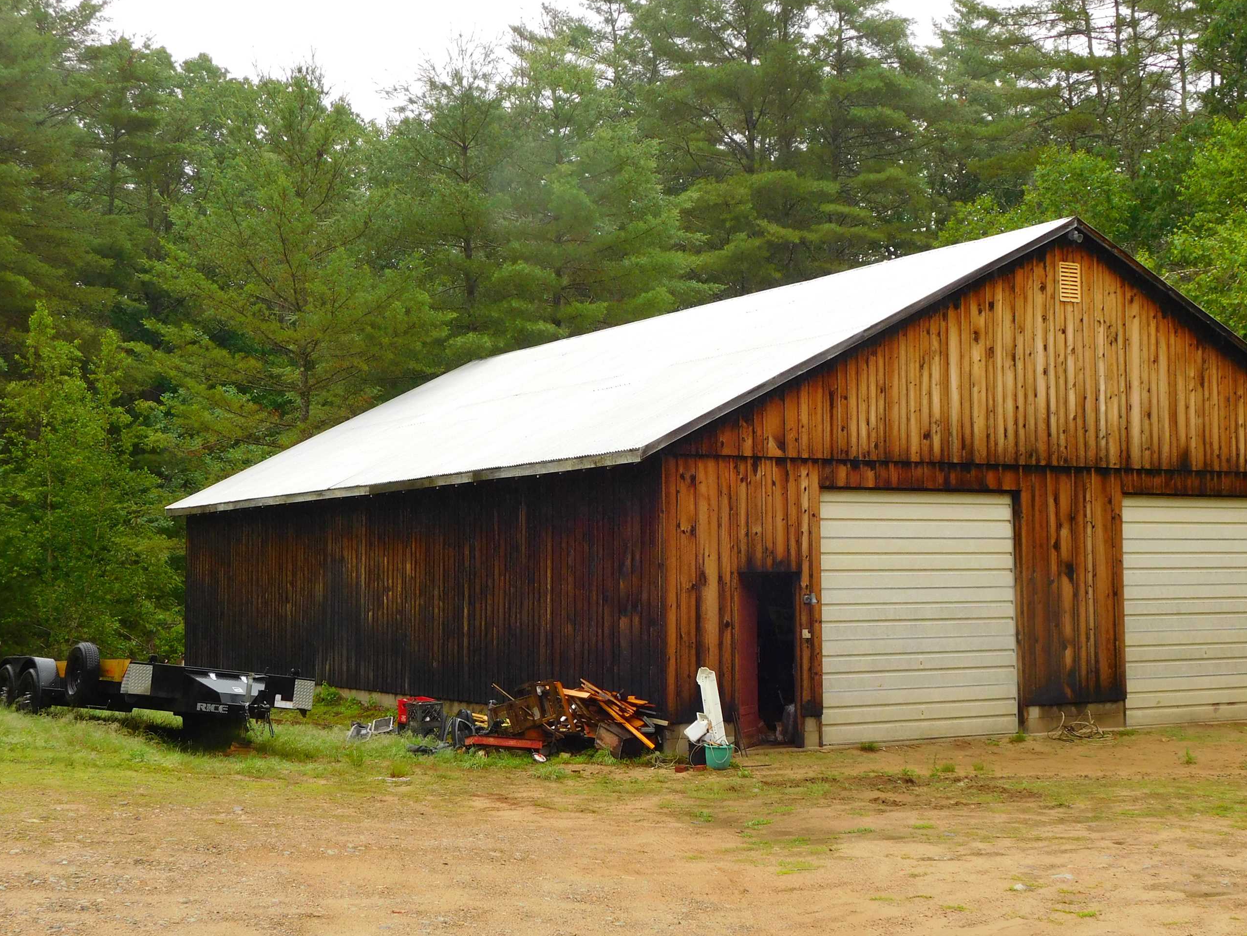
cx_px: 706
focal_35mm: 54
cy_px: 492
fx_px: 1945
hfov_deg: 35.5
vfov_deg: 27.0
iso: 125
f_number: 3.7
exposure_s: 1/200
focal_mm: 8
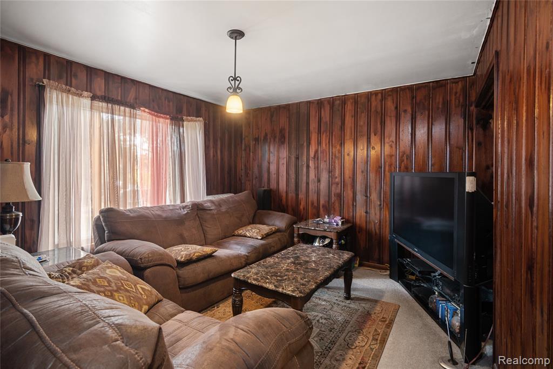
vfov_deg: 43.6
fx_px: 461
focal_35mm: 30
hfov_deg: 61.9
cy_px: 184
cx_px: 276
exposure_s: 1.3
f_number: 9
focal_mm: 30
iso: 320
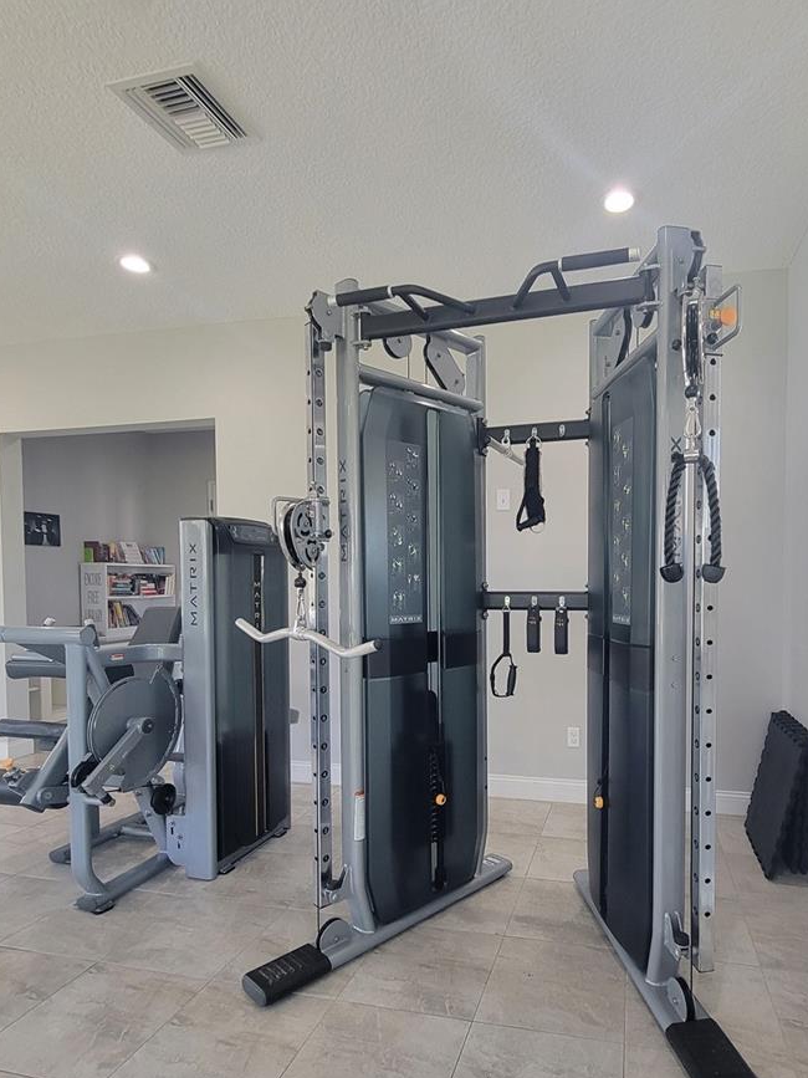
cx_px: 506
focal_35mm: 18
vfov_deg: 87.4
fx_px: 560
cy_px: 604
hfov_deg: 70.4
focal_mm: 2.2
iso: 200
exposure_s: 1/60
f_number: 2.2
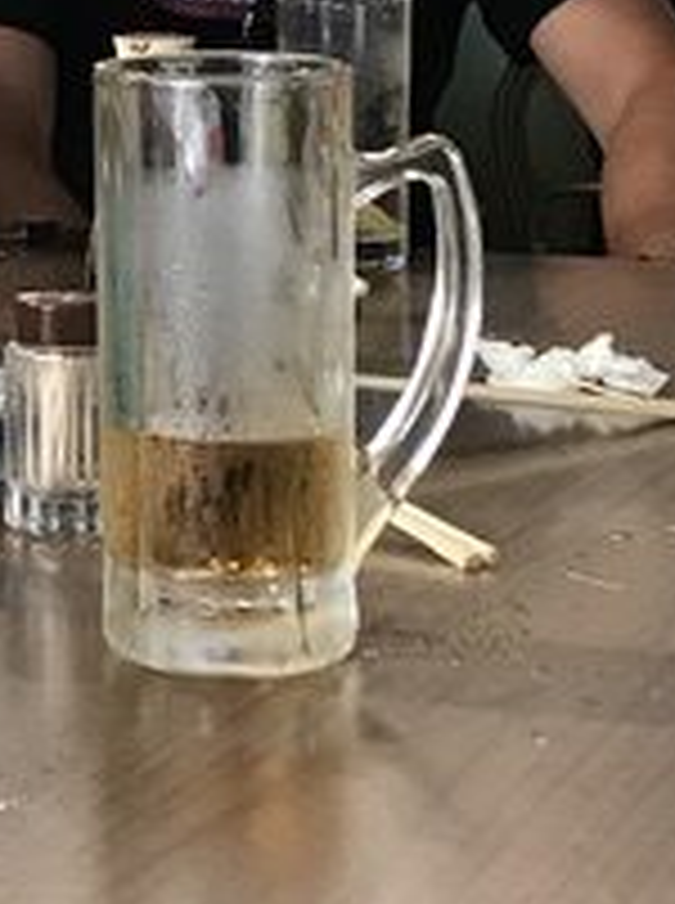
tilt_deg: -0.5
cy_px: -234
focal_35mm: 143
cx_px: -189
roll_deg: +0.7
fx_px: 3730
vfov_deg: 13.4
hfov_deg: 10.1
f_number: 1.8
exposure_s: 1/17
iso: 50
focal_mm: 3.99
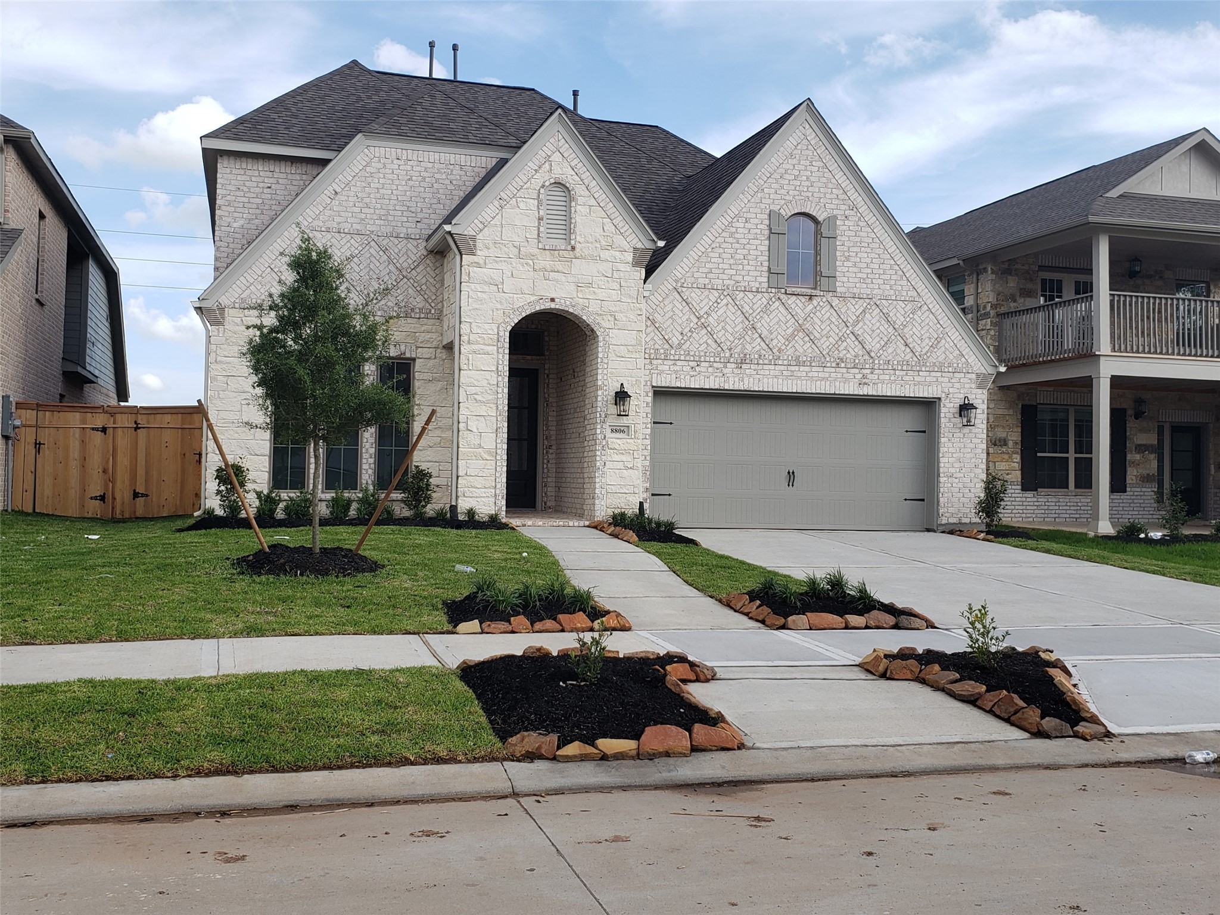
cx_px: 610
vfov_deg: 53.1
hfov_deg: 67.3
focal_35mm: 26
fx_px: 916
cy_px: 458
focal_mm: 4.3
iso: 50
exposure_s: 1/937
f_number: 2.4
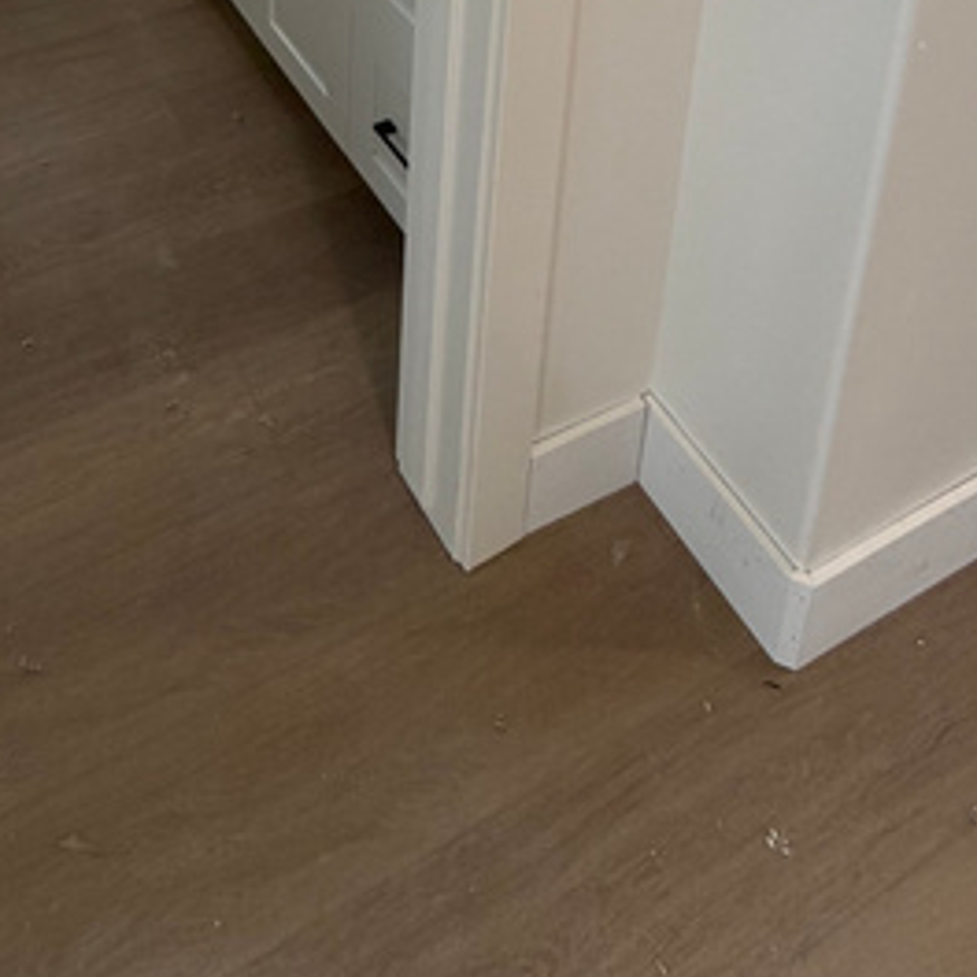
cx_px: 167
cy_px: -381
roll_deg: +1.0
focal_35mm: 36
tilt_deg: -16.7
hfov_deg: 43.4
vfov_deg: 31.4
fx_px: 1150
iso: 160
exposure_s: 1/120
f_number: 2.2
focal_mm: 2.22
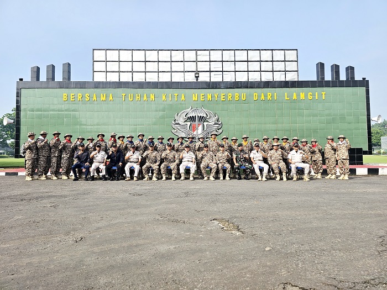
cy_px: 145
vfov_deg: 58.9
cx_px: 194
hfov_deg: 73.9
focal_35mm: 23
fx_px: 257
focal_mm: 6.3
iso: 10
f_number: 1.7
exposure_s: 1/738
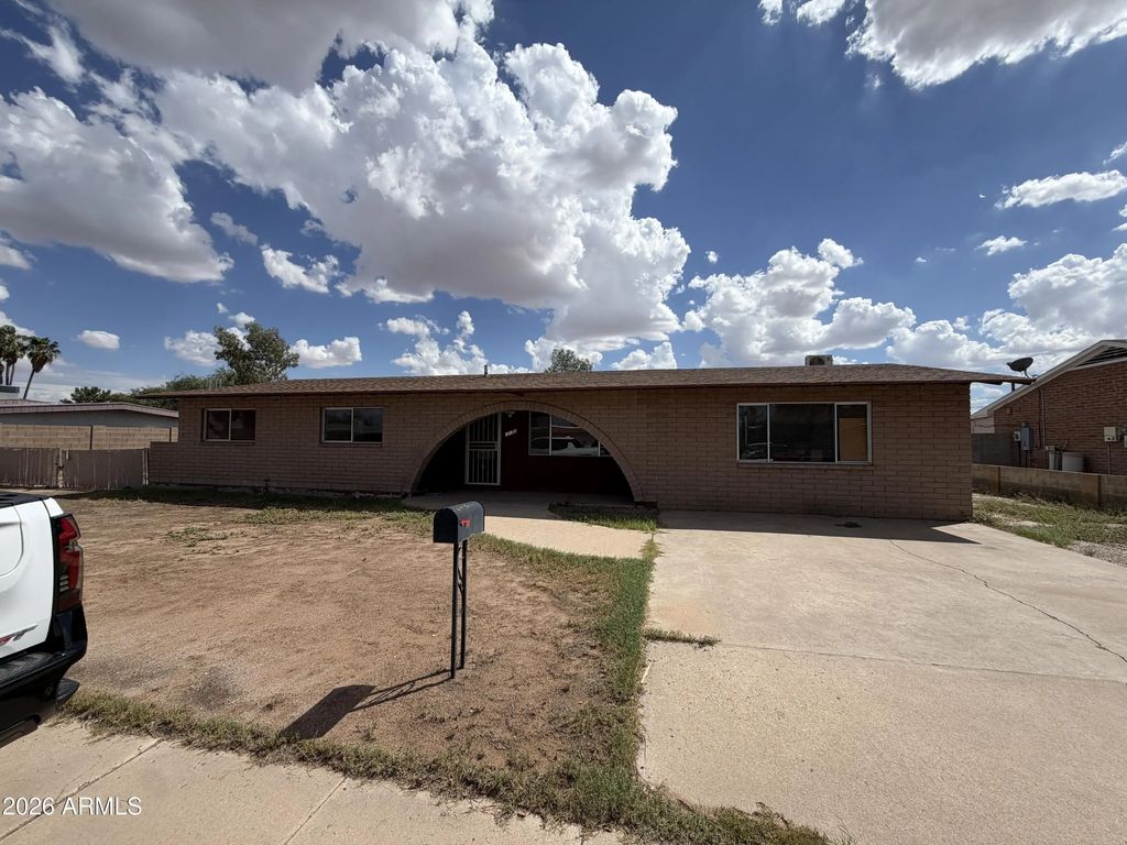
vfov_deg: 85.7
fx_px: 456
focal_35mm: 14
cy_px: 422
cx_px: 564
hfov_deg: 102.1
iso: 25
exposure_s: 1/1961
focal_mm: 2.22
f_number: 2.2
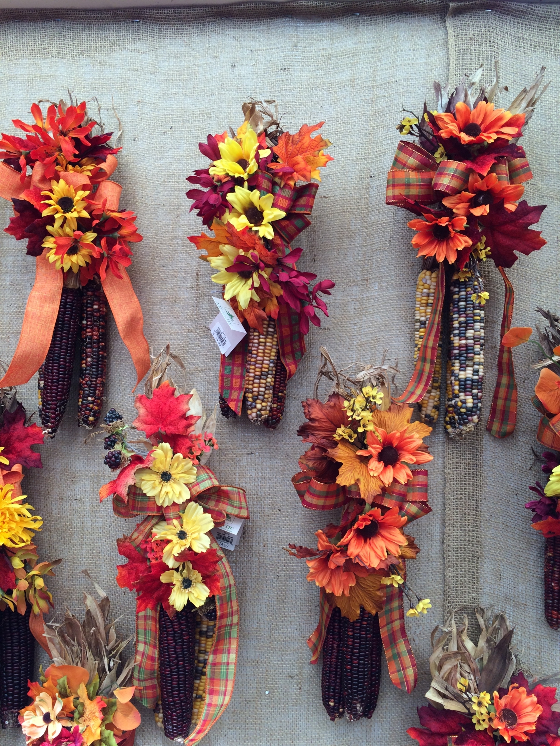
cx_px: 280
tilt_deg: +1.7
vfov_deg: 61.7
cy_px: 373
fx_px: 626
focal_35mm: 29
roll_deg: -0.5
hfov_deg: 48.2
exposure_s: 1/225
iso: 32
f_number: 2.2
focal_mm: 4.15
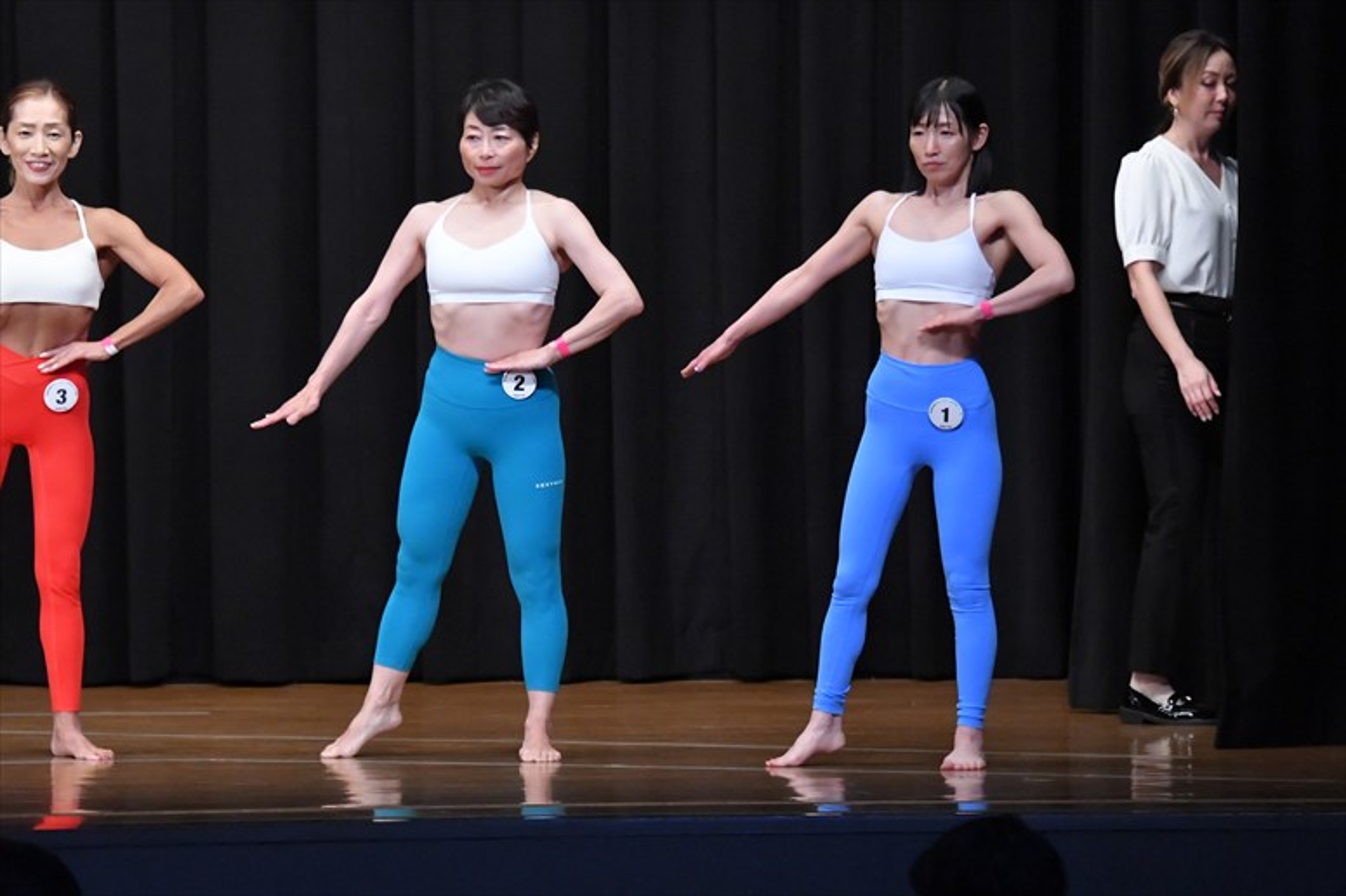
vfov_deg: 6.1
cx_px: 673
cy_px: 448
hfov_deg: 9.2
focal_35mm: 225
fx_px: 8409
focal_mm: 150
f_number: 5.6
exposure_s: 1/400
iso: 8000
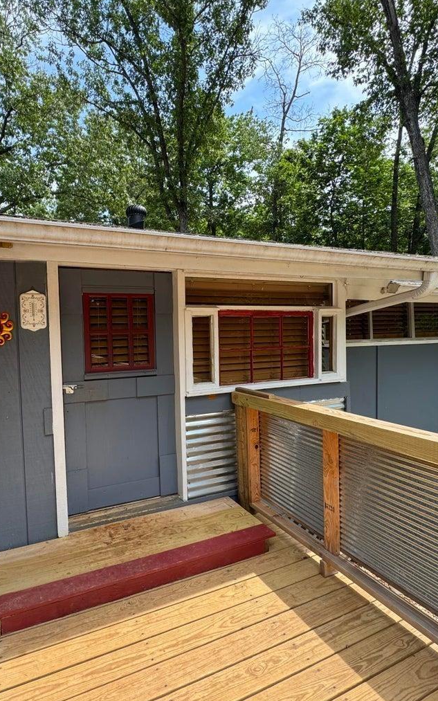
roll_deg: +1.7
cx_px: 186
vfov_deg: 85.1
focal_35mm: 20
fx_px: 382
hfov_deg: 59.4
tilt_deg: -2.7
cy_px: 352
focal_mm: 2.22
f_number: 2.2
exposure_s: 1/269
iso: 40
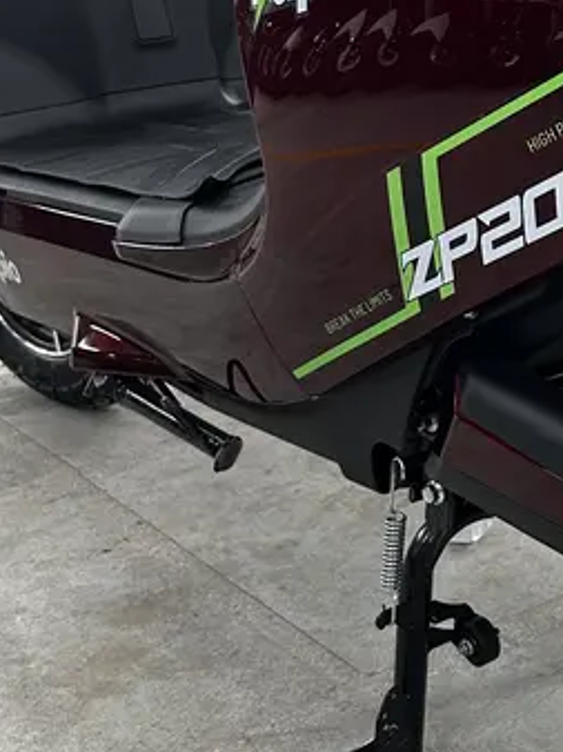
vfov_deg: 25.3
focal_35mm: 77
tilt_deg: -16.7
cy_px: 276
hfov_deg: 17.7
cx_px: 770
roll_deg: -1.4
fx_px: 1672
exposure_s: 1/50
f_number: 1.5
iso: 125
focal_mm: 5.7
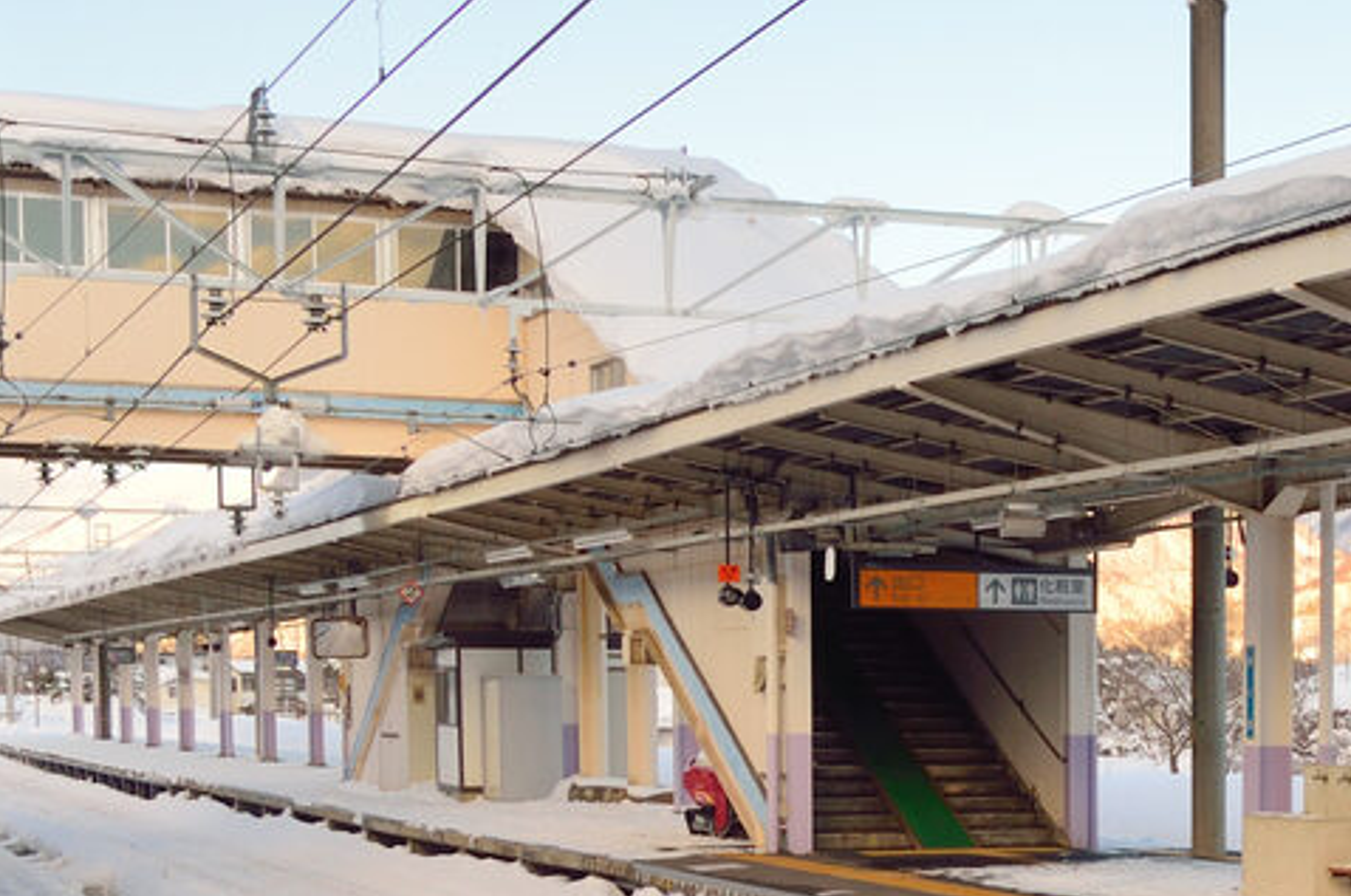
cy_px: 923
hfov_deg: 23.9
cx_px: 1521
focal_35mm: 79
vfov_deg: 16.8
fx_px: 2960
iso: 200
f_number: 7.1
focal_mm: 18
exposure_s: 1/200
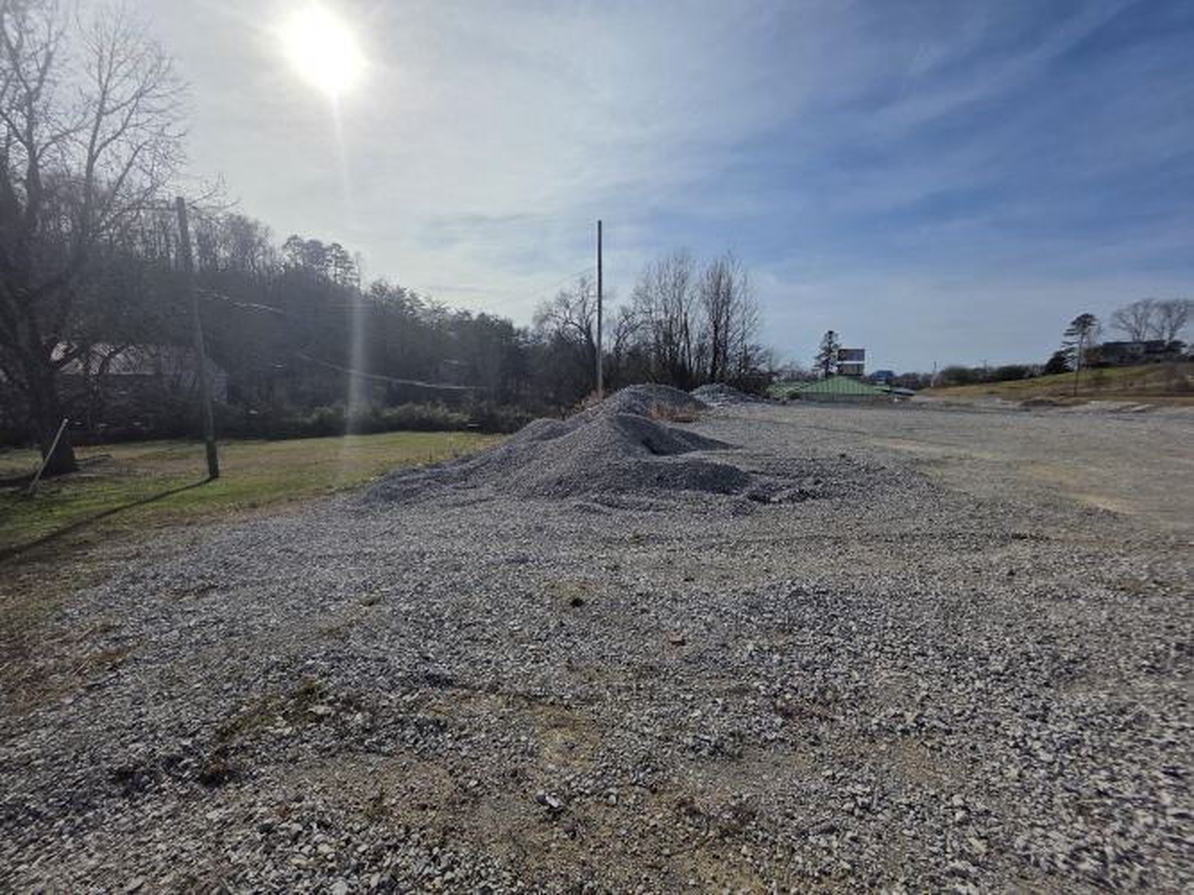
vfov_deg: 89.9
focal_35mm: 13
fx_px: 448
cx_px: 597
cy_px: 448
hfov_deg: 106.2
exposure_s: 1/7590
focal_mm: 2.2
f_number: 1.9
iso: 40
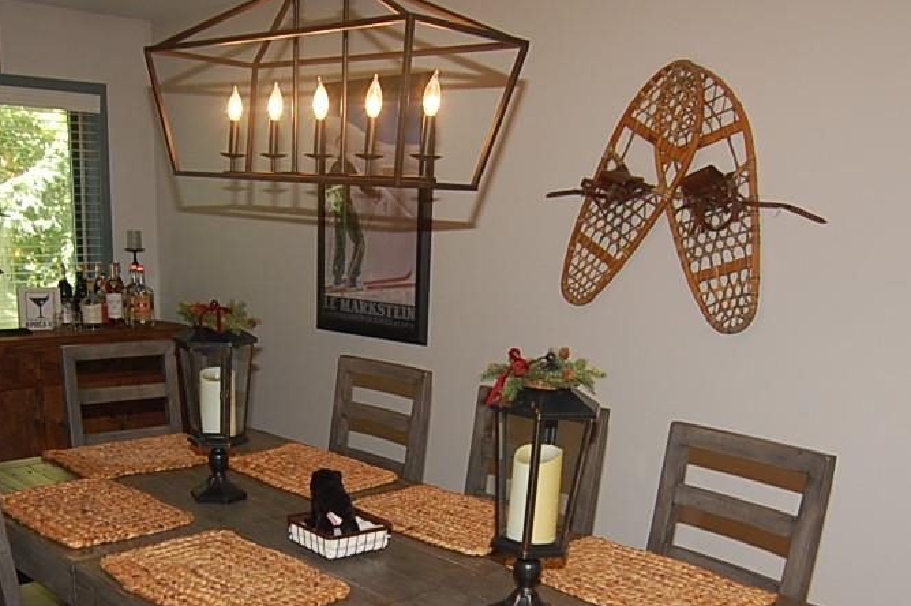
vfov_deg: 34.4
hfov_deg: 51.4
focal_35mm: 37
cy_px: 505
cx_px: 361
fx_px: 939
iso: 400
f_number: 4
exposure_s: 1/60
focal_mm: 11
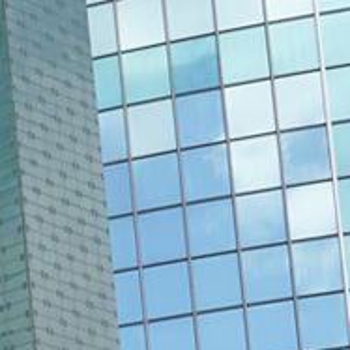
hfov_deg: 6.3
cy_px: 947
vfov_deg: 7.3
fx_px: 2494
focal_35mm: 218
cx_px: -1127
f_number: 11
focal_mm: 24
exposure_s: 1/100
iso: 100
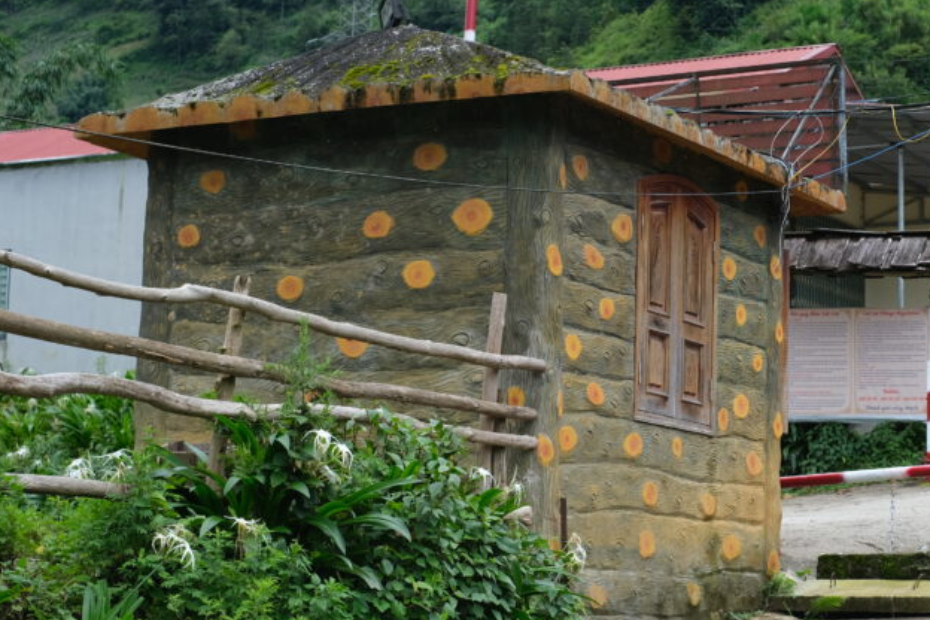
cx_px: 711
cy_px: 332
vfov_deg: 15.7
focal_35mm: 87
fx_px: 2247
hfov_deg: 23.1
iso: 160
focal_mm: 35
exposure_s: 1/640
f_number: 4
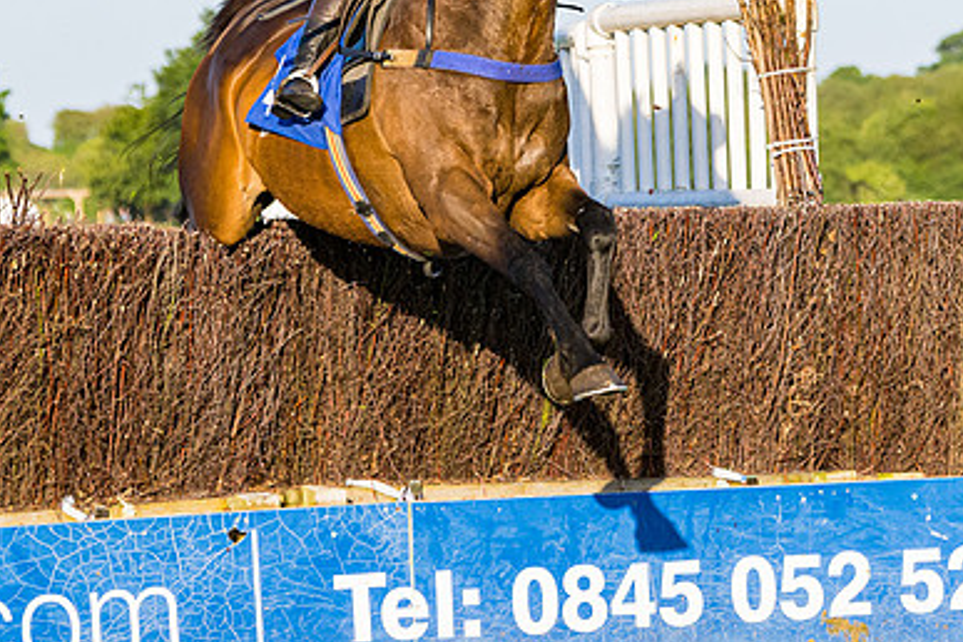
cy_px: 224
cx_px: 638
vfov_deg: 5.1
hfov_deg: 7.7
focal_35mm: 267
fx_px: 7142
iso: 400
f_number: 4
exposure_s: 1/2500
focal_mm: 100
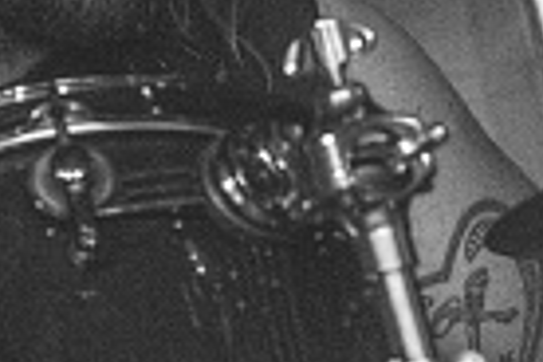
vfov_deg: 1.8
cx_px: 228
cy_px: 79
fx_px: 11553
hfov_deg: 2.7
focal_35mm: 766
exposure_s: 1/100
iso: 320
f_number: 5
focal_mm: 98
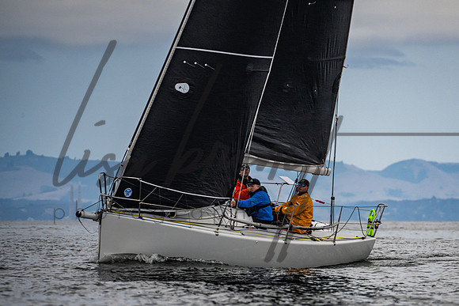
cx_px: 311
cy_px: 207
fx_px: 7015
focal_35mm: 550
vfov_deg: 2.5
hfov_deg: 3.7
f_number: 8
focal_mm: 400
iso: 640
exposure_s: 1/5000
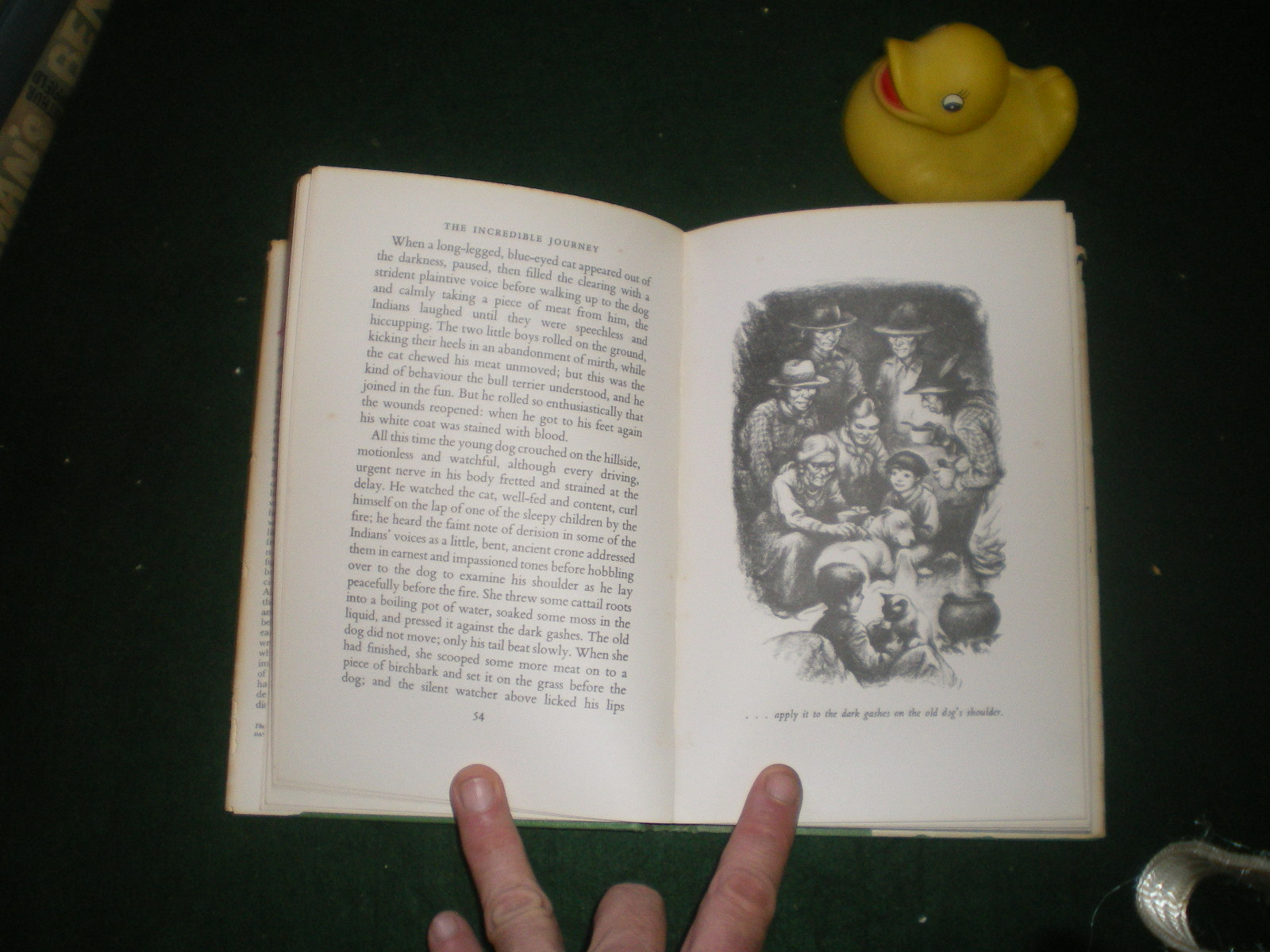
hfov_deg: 49.0
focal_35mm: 38
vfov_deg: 37.7
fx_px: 1394
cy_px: 476
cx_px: 635
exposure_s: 1/50
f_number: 3.1
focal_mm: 6.3
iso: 200
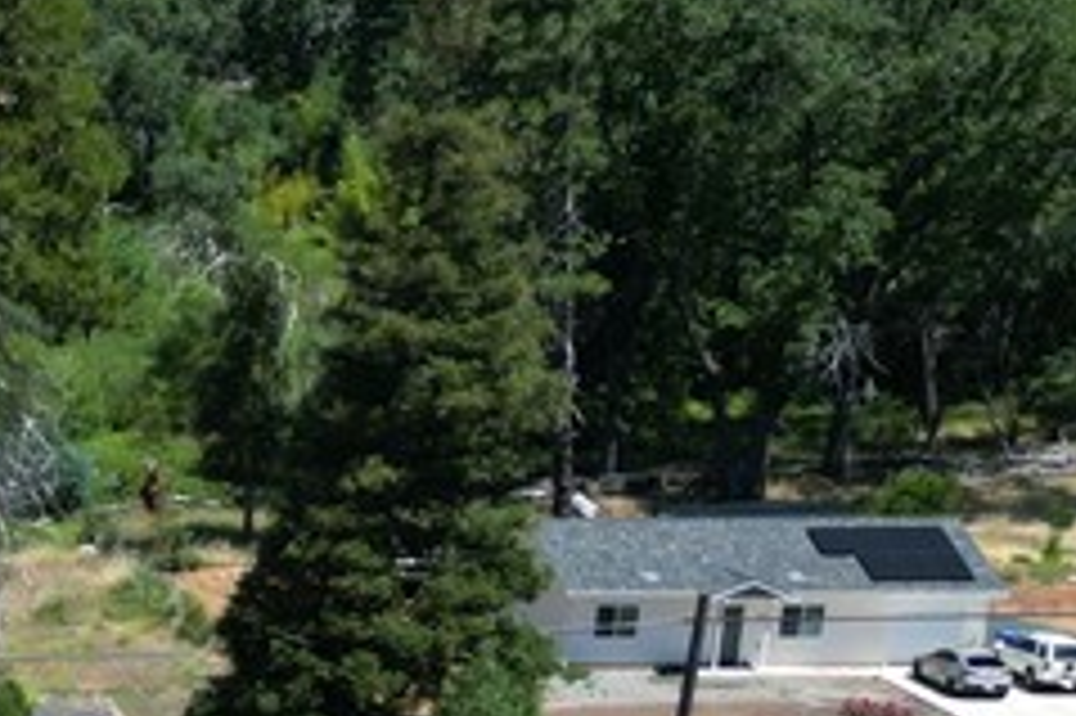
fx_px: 3196
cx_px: -783
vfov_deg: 12.1
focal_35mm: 107
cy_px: 1094
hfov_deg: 16.4
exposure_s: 1/2500
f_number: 1.7
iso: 110
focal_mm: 6.72
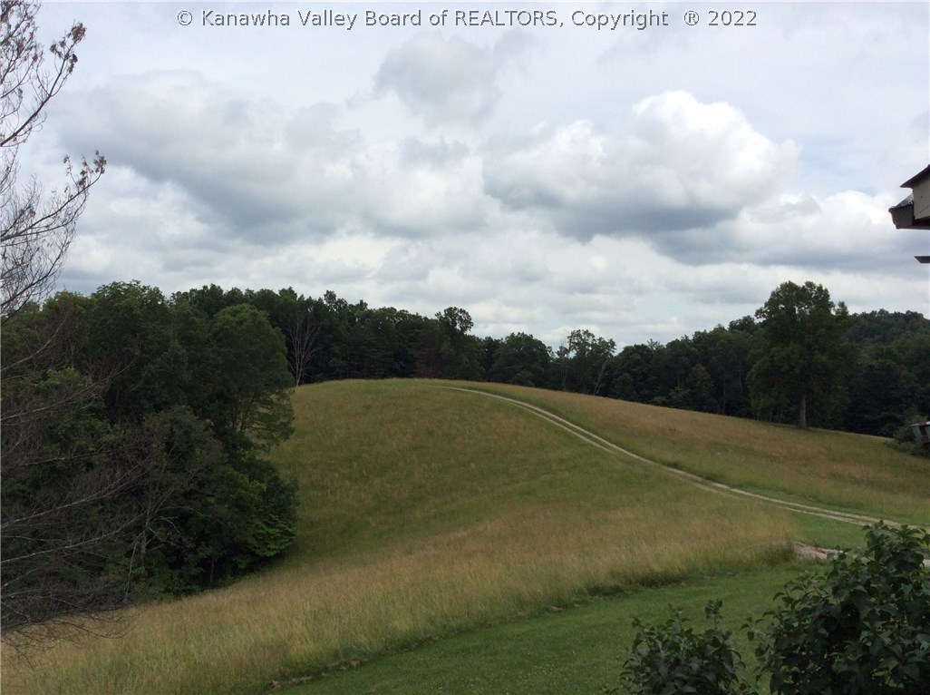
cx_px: 465
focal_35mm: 32
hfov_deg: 56.9
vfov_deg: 44.0
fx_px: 858
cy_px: 348
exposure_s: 1/2119
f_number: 2.4
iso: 32
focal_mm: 3.3
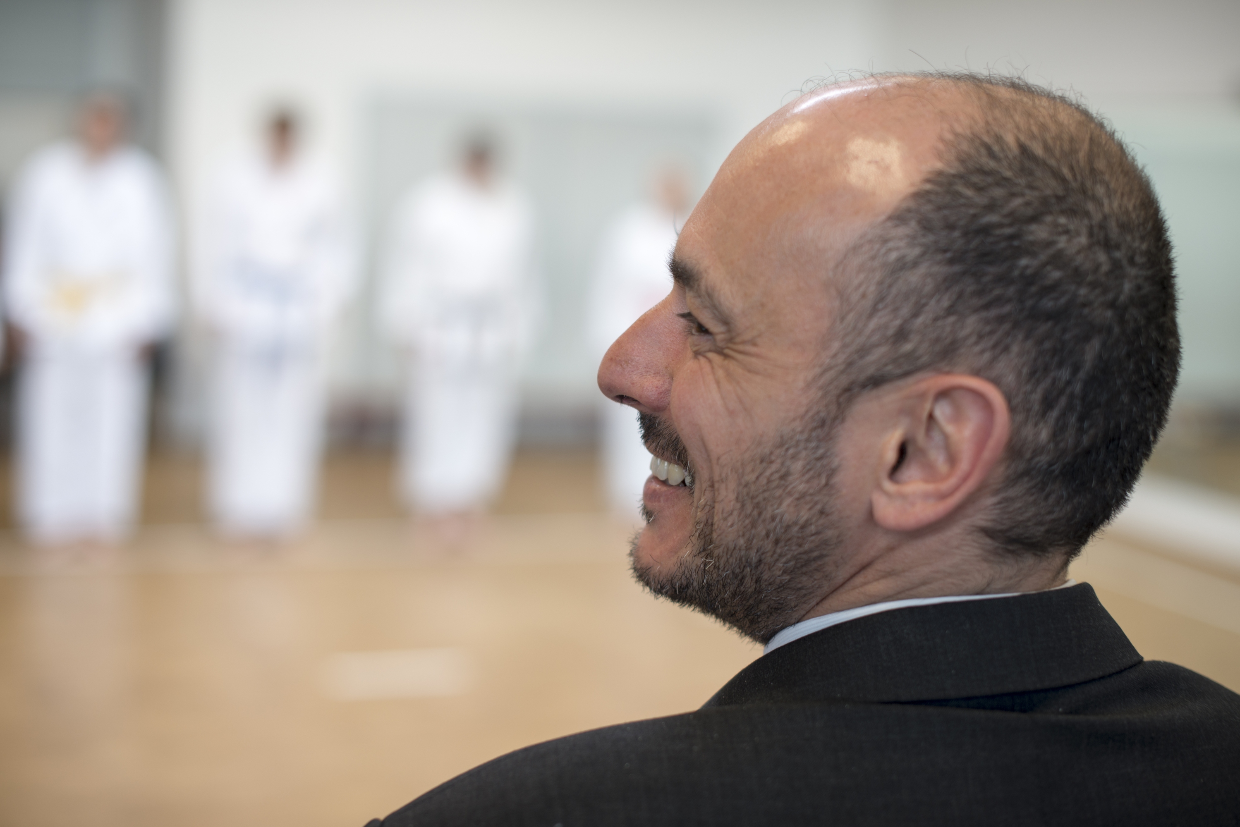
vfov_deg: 27.0
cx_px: 620
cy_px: 414
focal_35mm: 50
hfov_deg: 39.6
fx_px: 1722
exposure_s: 1/50
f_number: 2.8
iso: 100
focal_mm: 50
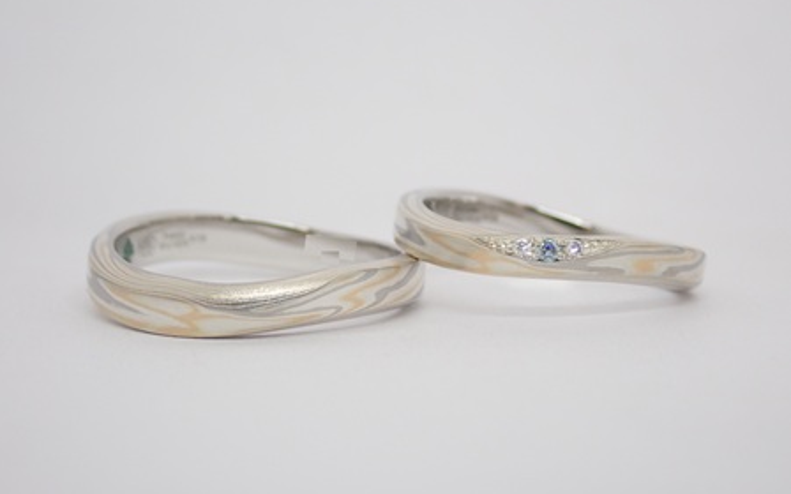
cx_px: 396
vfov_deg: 15.9
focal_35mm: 82
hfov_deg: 25.2
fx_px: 1768
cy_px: 271
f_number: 4.1
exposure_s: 1/100
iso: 200
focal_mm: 13.65
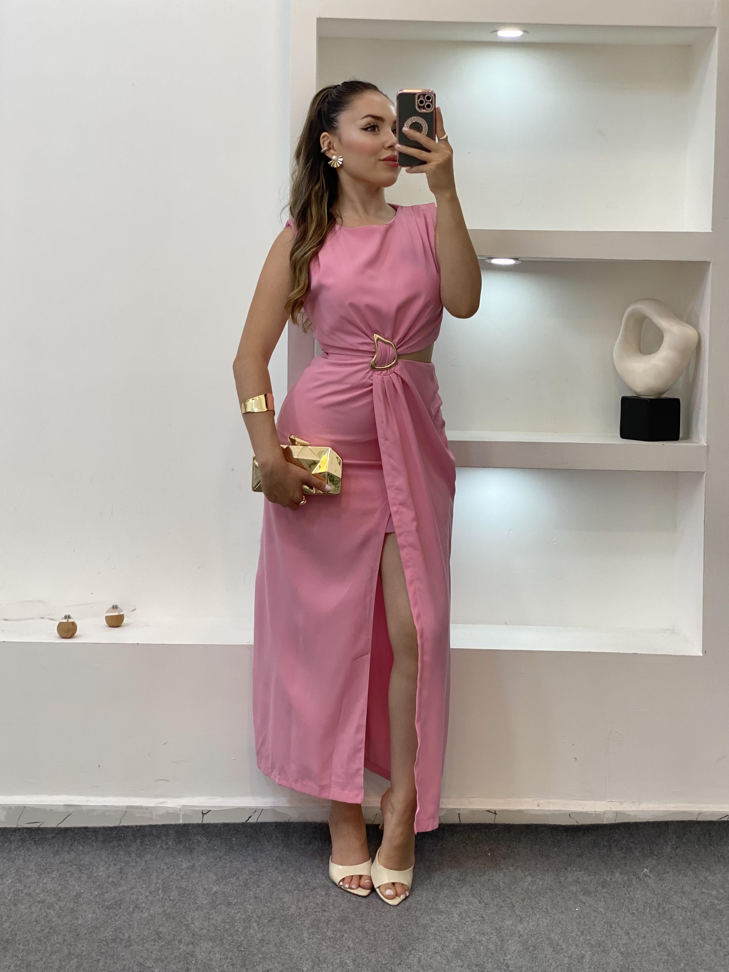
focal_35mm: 52
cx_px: 364
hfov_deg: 28.0
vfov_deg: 36.8
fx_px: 1460
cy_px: 486
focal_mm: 6
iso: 64
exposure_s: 1/100
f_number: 2
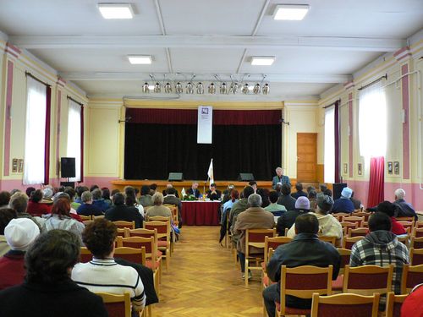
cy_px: 158
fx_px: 428
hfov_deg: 52.6
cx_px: 212
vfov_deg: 40.7
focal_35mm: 35
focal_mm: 6
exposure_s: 1/10
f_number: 2.8
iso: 200
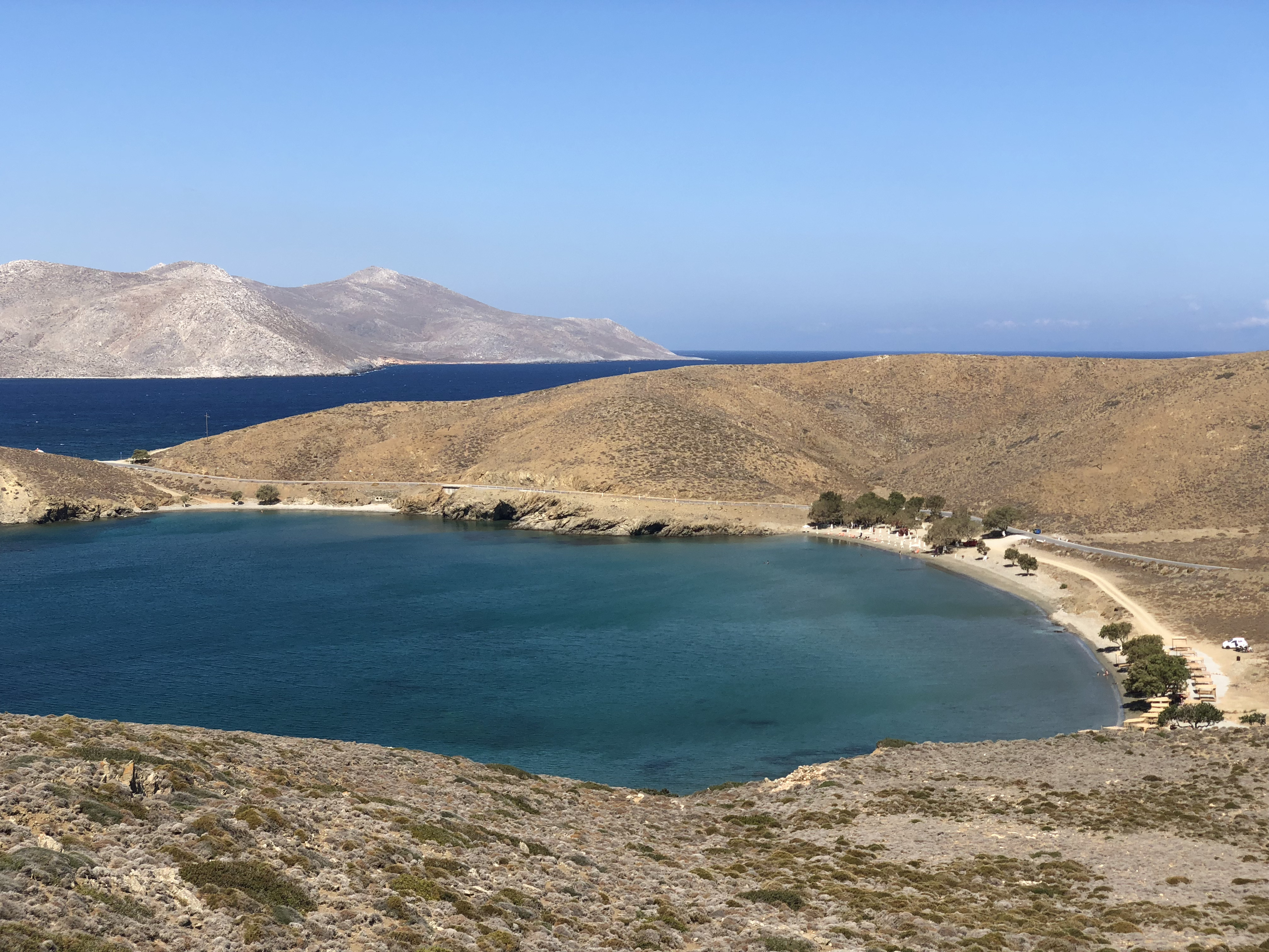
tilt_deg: -4.2
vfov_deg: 28.0
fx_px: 1906
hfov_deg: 36.8
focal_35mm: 52
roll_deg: +1.6
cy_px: 476
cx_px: 634
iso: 16
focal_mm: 6
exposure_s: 1/1230
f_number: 2.4
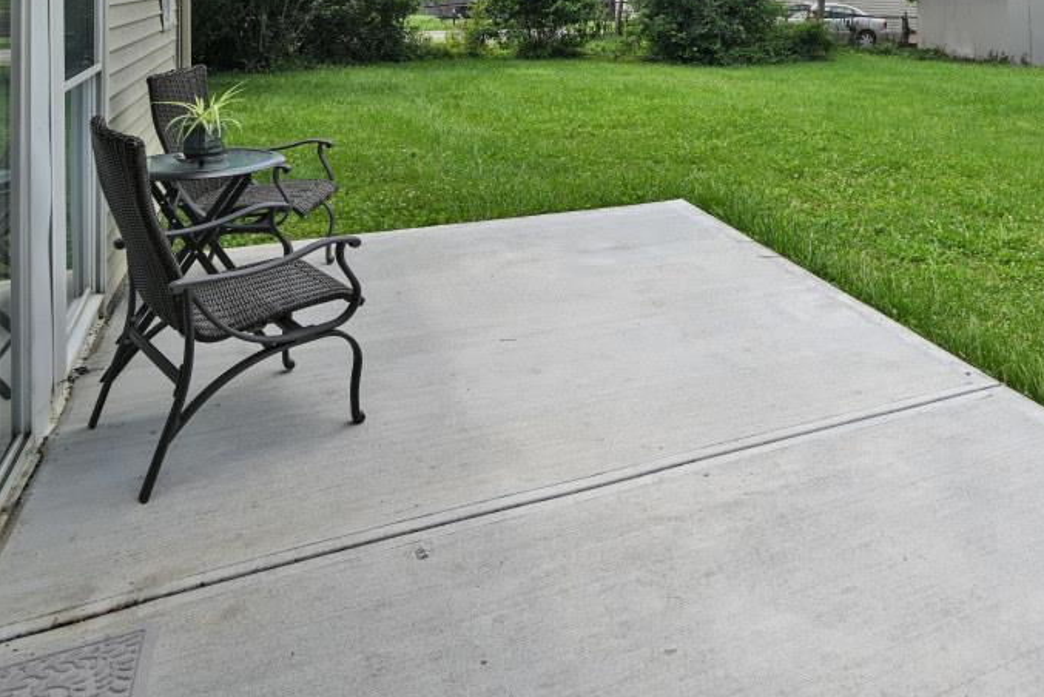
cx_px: 736
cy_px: -62
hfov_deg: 58.2
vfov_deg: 36.2
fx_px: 899
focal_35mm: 31
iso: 100
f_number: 6.3
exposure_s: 1/320
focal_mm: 14
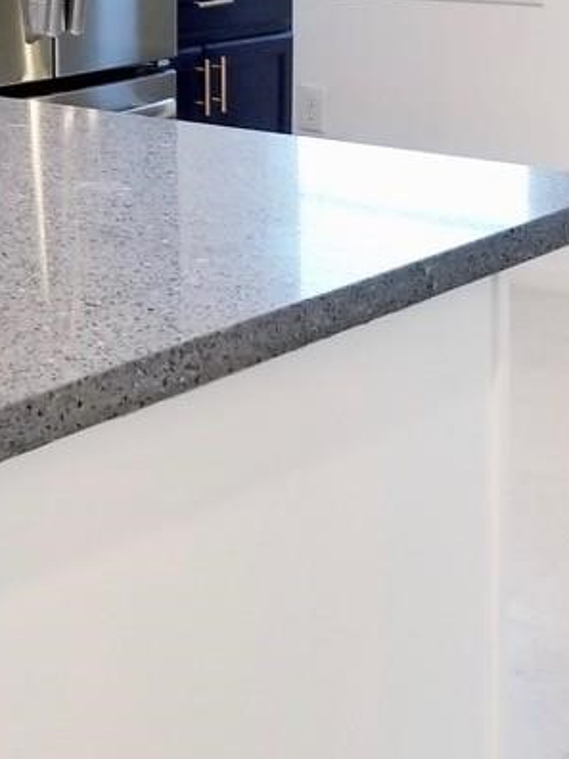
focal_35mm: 84
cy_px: -6
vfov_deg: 22.4
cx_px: 10
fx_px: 1841
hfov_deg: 17.2
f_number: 1.7
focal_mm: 4.3
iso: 160
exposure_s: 1/30
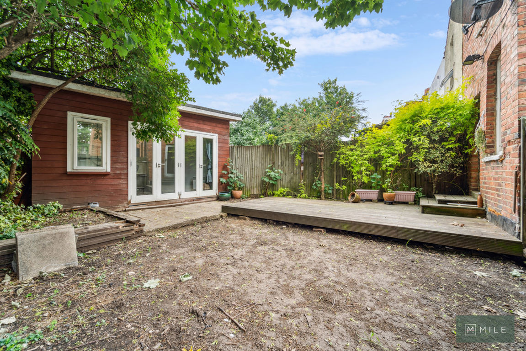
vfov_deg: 81.2
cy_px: 176
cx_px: 263
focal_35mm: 14
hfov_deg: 104.2
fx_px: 205
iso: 100
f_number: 8
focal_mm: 14
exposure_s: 1/25
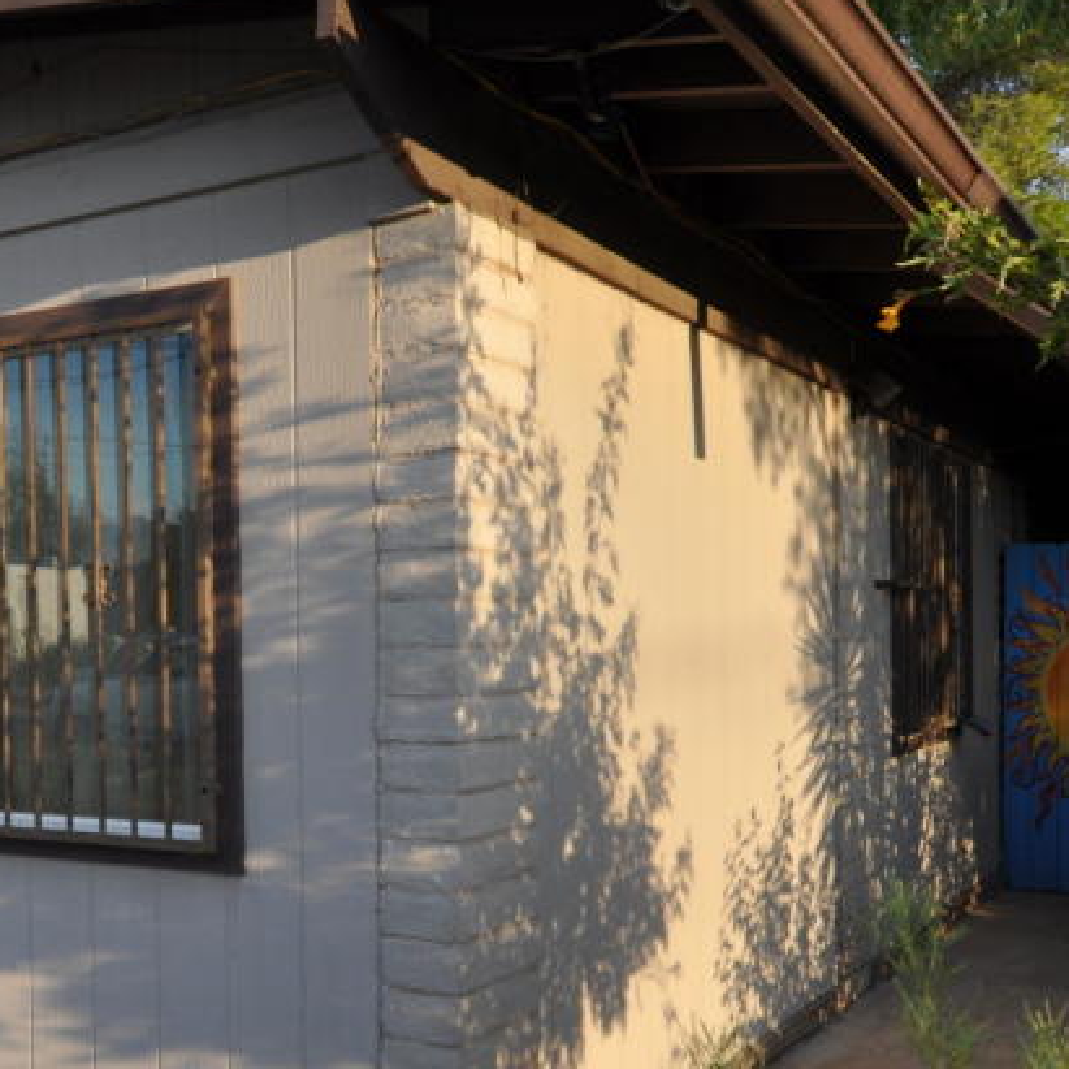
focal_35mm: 43
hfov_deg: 38.2
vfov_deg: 39.0
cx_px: 271
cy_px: 653
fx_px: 1502
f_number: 7.1
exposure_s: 1/200
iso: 200
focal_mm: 12
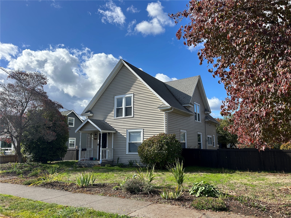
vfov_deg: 53.1
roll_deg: +0.3
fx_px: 219
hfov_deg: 67.3
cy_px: 109
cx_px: 146
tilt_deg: +8.1
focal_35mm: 26
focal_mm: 5.7
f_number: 1.5
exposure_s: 1/3704
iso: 50
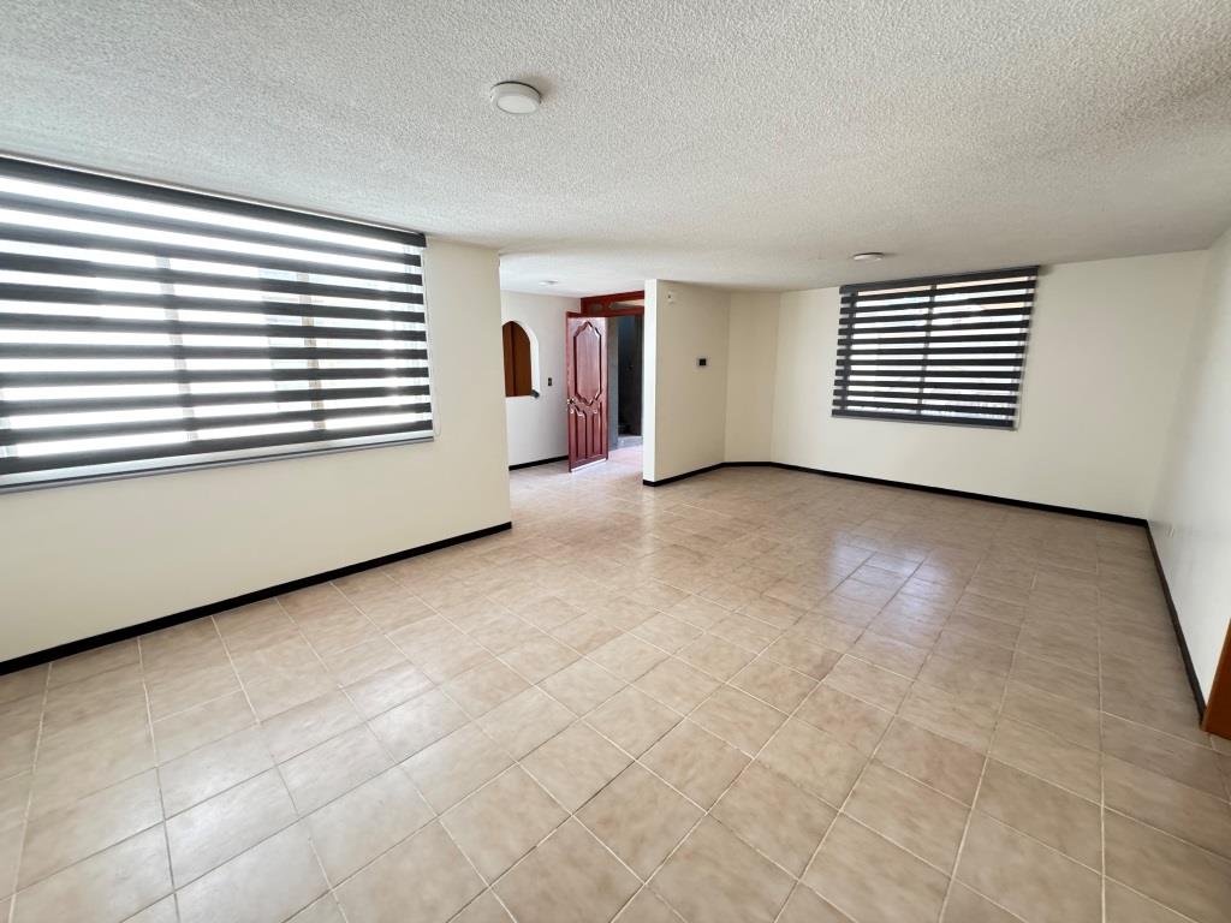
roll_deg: +0.0
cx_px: 616
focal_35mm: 14
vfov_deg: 85.7
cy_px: 462
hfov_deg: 102.1
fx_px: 498
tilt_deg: -12.0
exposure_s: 1/94
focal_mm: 2.22
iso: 320
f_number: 2.2
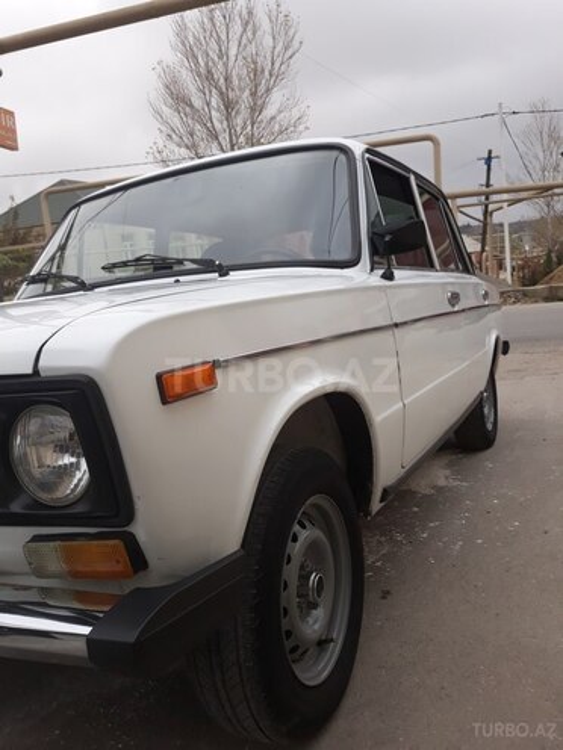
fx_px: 586
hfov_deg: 51.4
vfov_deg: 65.3
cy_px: 375
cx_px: 282
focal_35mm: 27
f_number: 1.7
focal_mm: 3.71
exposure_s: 1/223
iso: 40
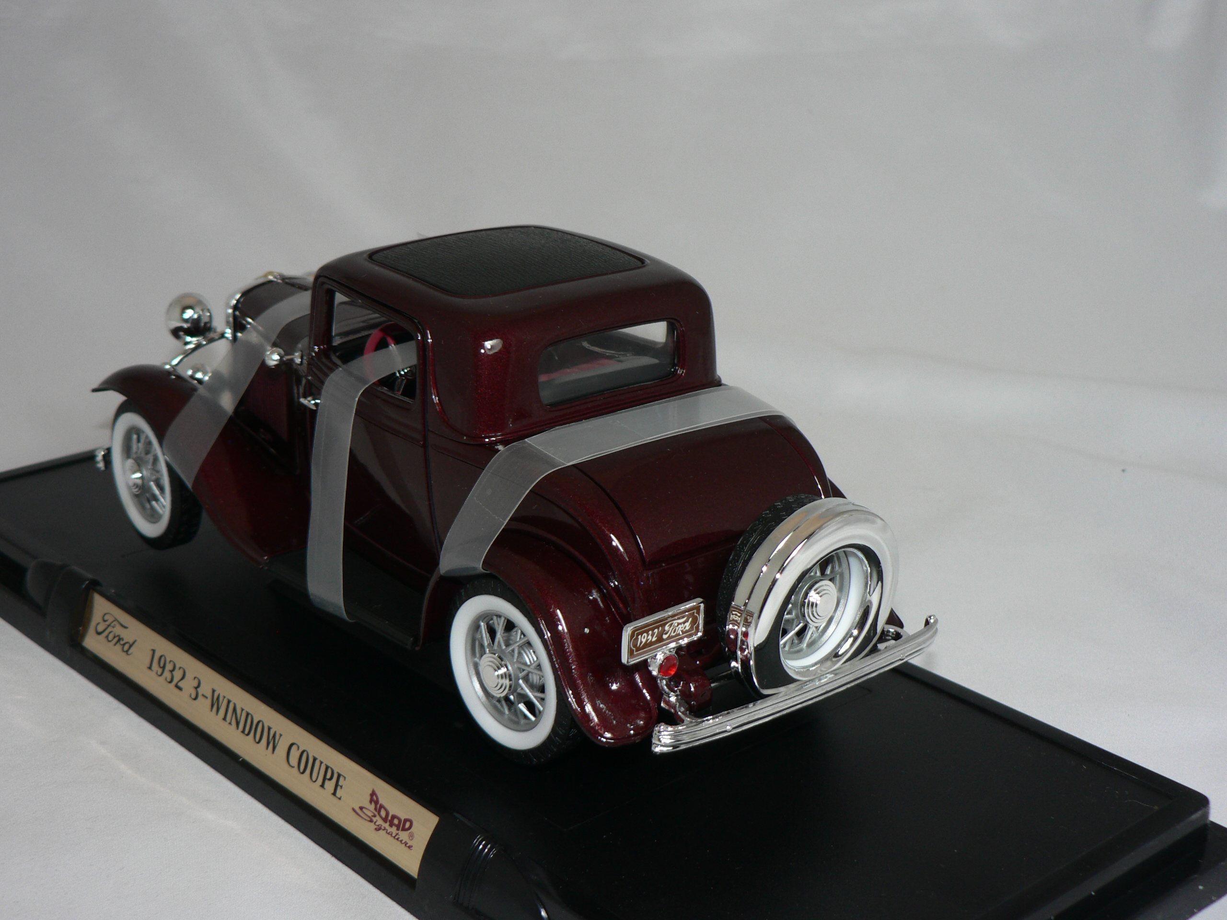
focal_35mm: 54
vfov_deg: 27.0
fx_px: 1914
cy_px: 460
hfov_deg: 35.5
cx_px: 614
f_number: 2.8
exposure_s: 1/60
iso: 80
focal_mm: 9.1
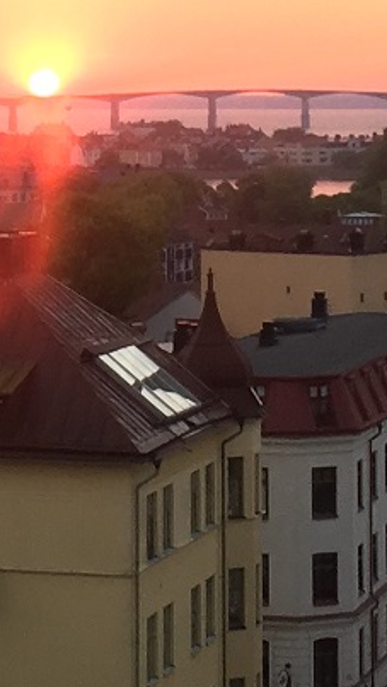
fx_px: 2879
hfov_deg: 7.7
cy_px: 0
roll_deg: -0.1
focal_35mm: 158
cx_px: 27
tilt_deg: +0.3
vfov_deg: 13.4
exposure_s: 1/100
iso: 40
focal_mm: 4.15
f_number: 2.2
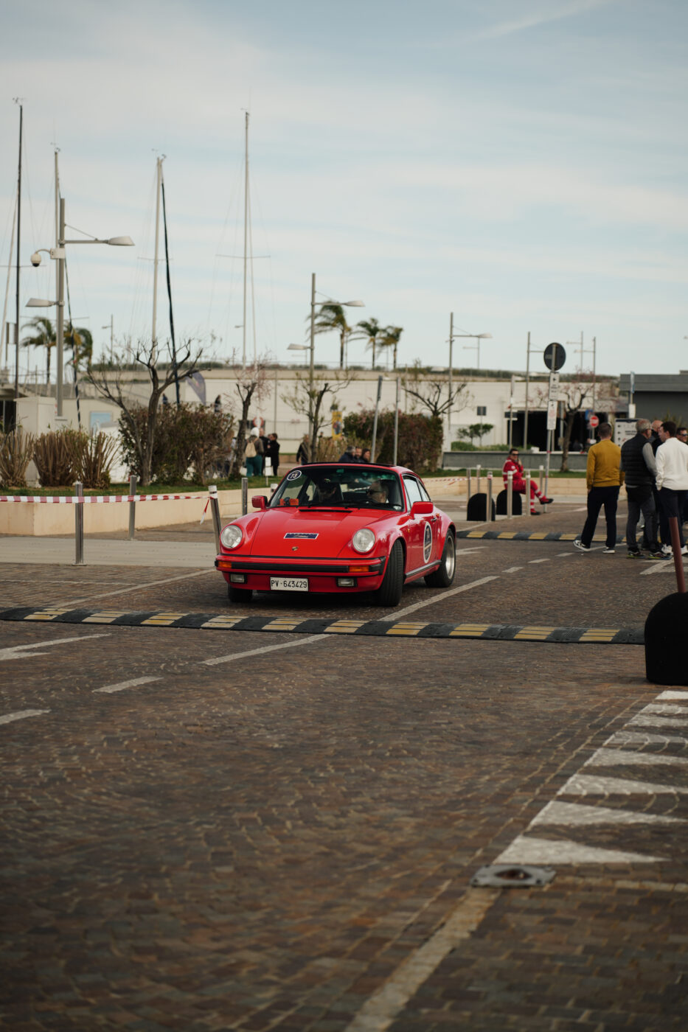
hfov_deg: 18.2
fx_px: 2150
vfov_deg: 27.0
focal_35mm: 75
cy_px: 516
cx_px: 344
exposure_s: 1/640
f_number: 2.8
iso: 100
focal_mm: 75
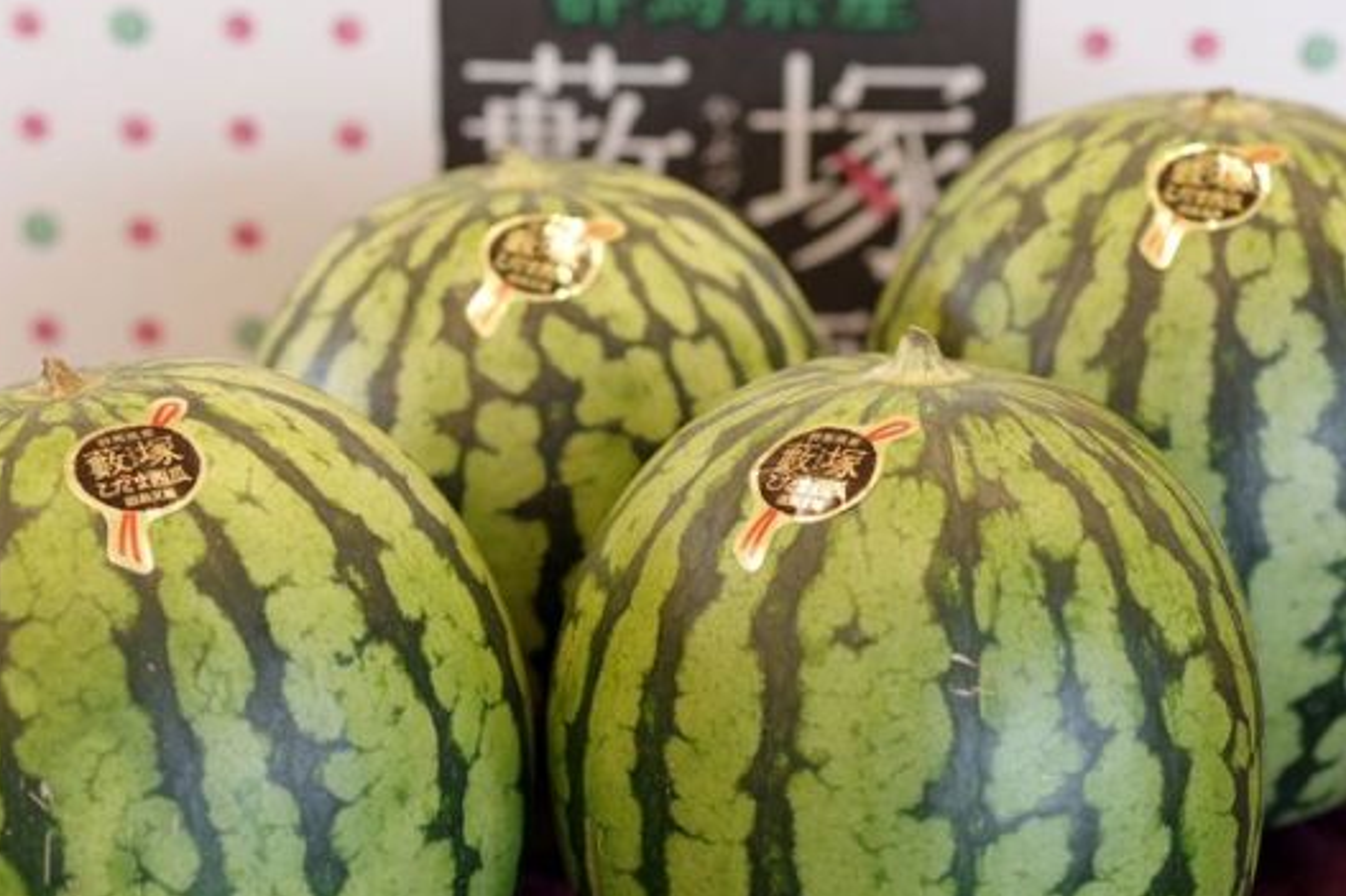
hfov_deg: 22.4
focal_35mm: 91
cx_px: 736
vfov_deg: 15.0
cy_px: 521
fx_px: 3401
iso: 800
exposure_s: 1/100
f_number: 4
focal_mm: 50
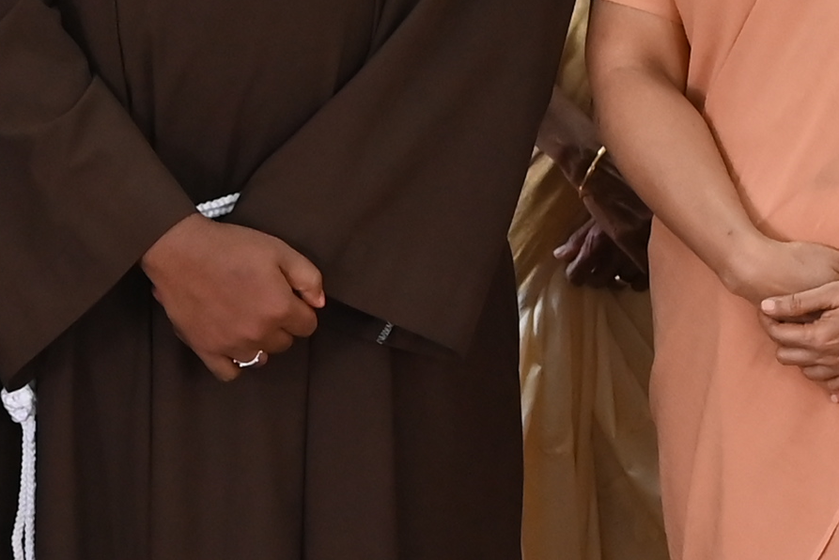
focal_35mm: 337
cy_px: 79
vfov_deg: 4.1
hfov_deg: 6.1
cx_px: 542
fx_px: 7856
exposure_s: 1/125
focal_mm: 50
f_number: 2.8
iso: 1100
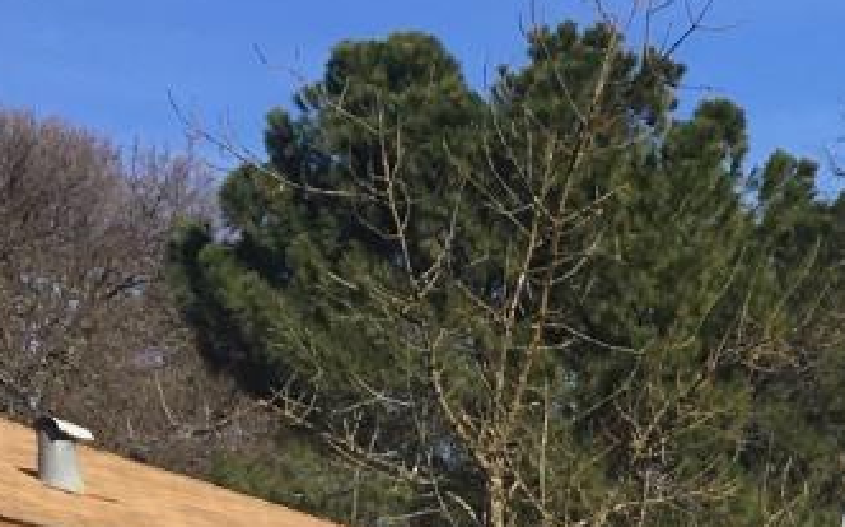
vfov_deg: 8.9
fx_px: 3199
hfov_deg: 13.6
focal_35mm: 139
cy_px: 1007
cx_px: 1484
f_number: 2.2
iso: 25
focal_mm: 4.15
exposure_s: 1/1789
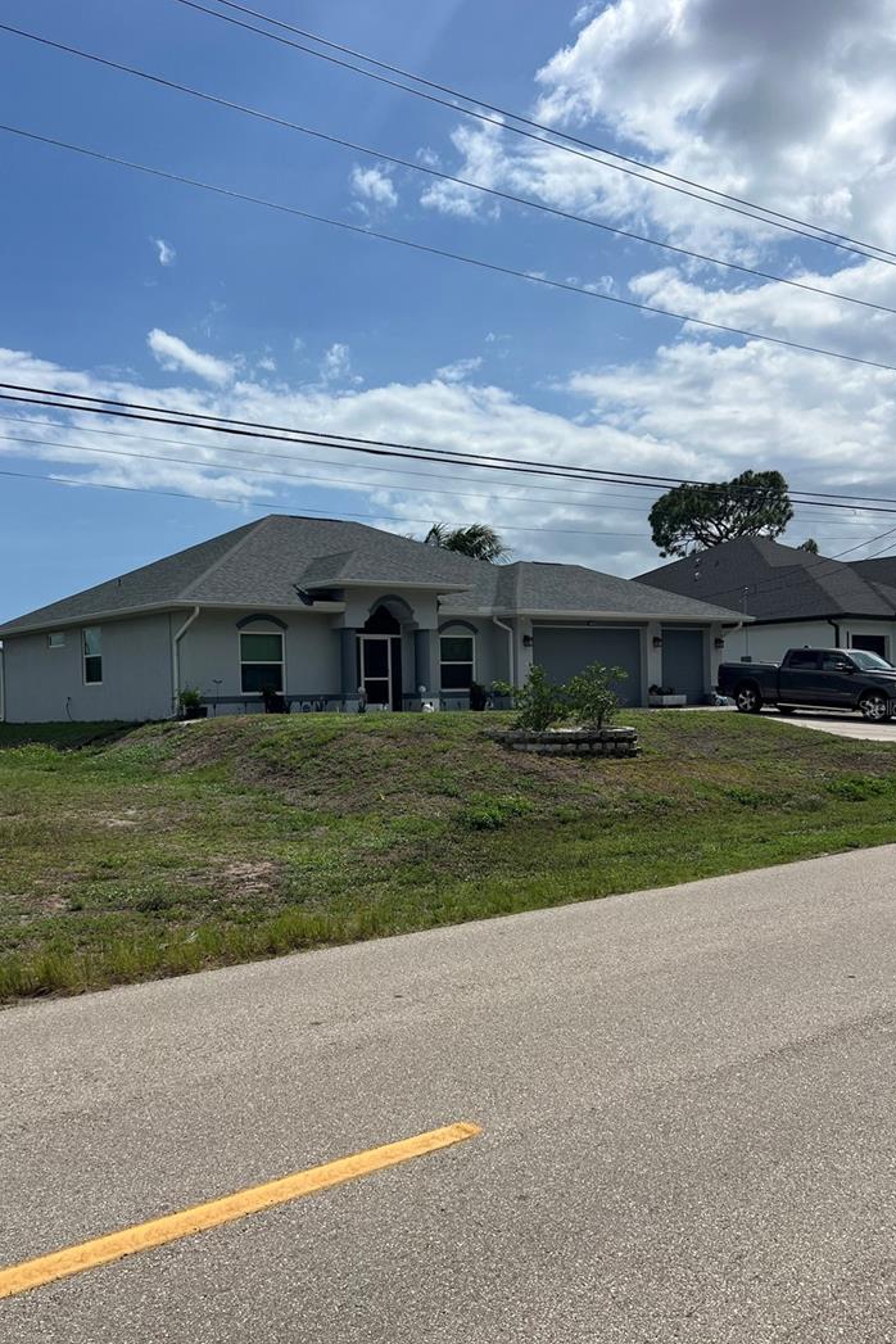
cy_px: 707
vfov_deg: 60.3
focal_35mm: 31
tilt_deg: -0.7
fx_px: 1157
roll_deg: +1.1
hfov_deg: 42.2
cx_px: 372
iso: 50
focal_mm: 5.7
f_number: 1.5
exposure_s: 1/10309
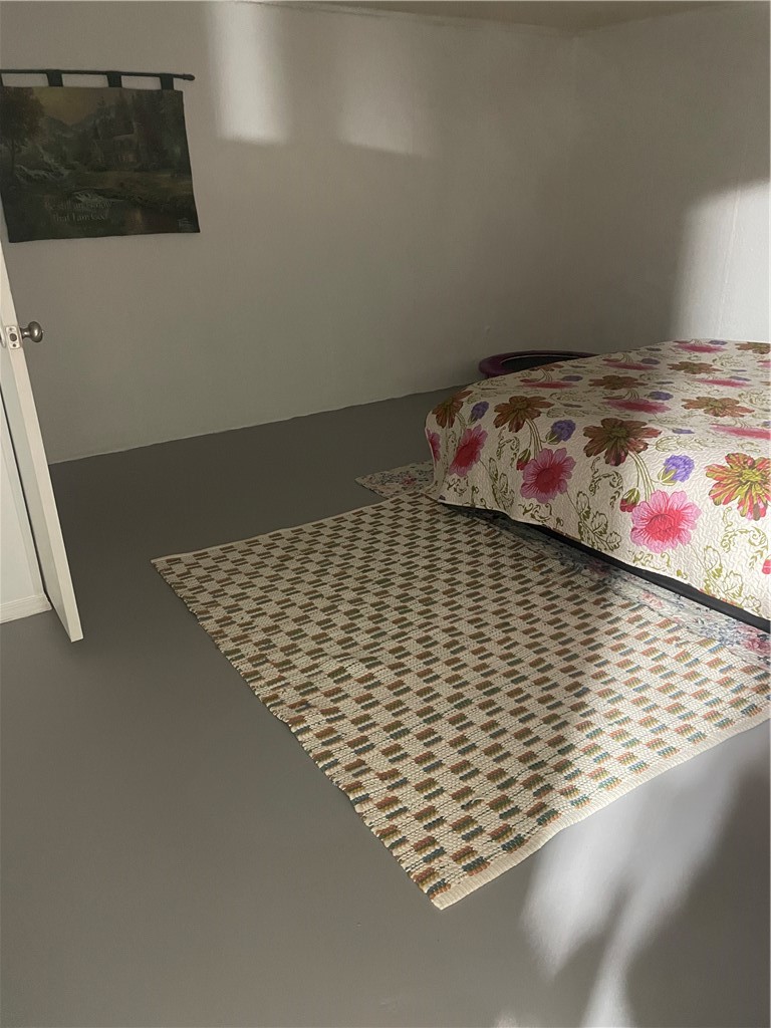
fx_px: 772
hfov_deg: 53.1
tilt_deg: -22.6
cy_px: 514
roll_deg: +3.2
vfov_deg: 67.3
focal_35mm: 26
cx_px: 386
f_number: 1.6
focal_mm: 4.2
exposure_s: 1/30
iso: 640
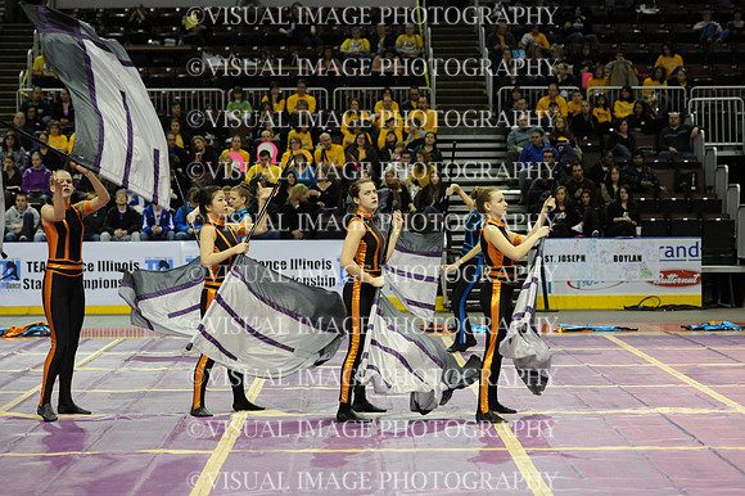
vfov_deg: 15.2
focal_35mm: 90
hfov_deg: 22.6
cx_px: 372
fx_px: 1861
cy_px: 248
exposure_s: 1/640
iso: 5000
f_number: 3.2
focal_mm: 90
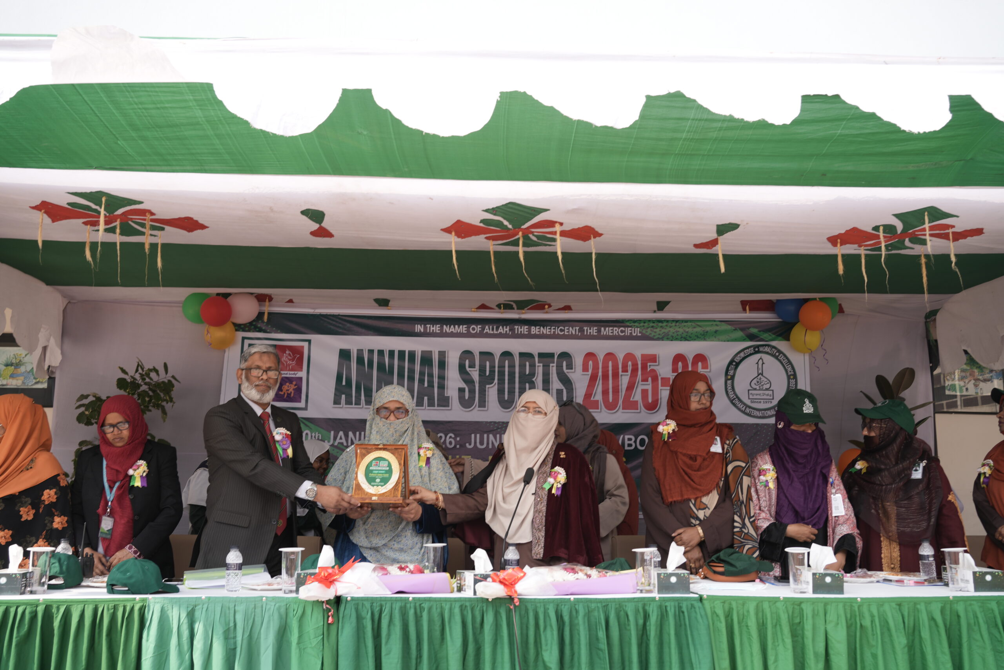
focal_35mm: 35
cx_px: 502
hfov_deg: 54.4
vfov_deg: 37.9
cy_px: 335
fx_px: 976
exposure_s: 1/125
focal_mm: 35
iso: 160
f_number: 5.6
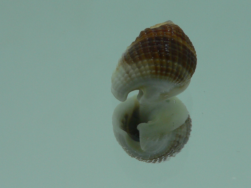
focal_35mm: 61
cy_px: 82
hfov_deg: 31.6
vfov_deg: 24.0
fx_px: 442
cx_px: 152
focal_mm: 4.6
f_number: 2.8
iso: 80
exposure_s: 1/80
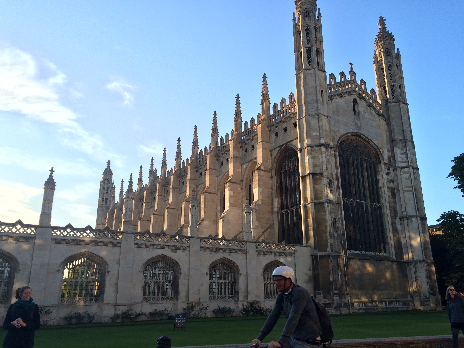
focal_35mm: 29
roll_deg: +0.3
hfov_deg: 61.7
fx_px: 389
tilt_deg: +17.6
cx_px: 232
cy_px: 174
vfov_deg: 48.2
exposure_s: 1/540
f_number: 2.2
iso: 32
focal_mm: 4.15
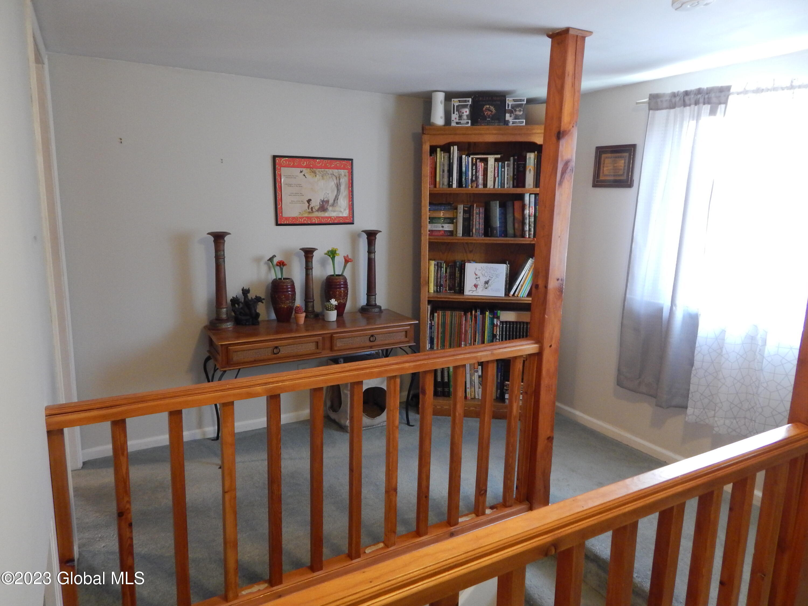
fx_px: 537
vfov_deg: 58.9
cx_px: 404
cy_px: 303
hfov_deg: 73.9
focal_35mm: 23
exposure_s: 1/30
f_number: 3
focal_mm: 4
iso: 360
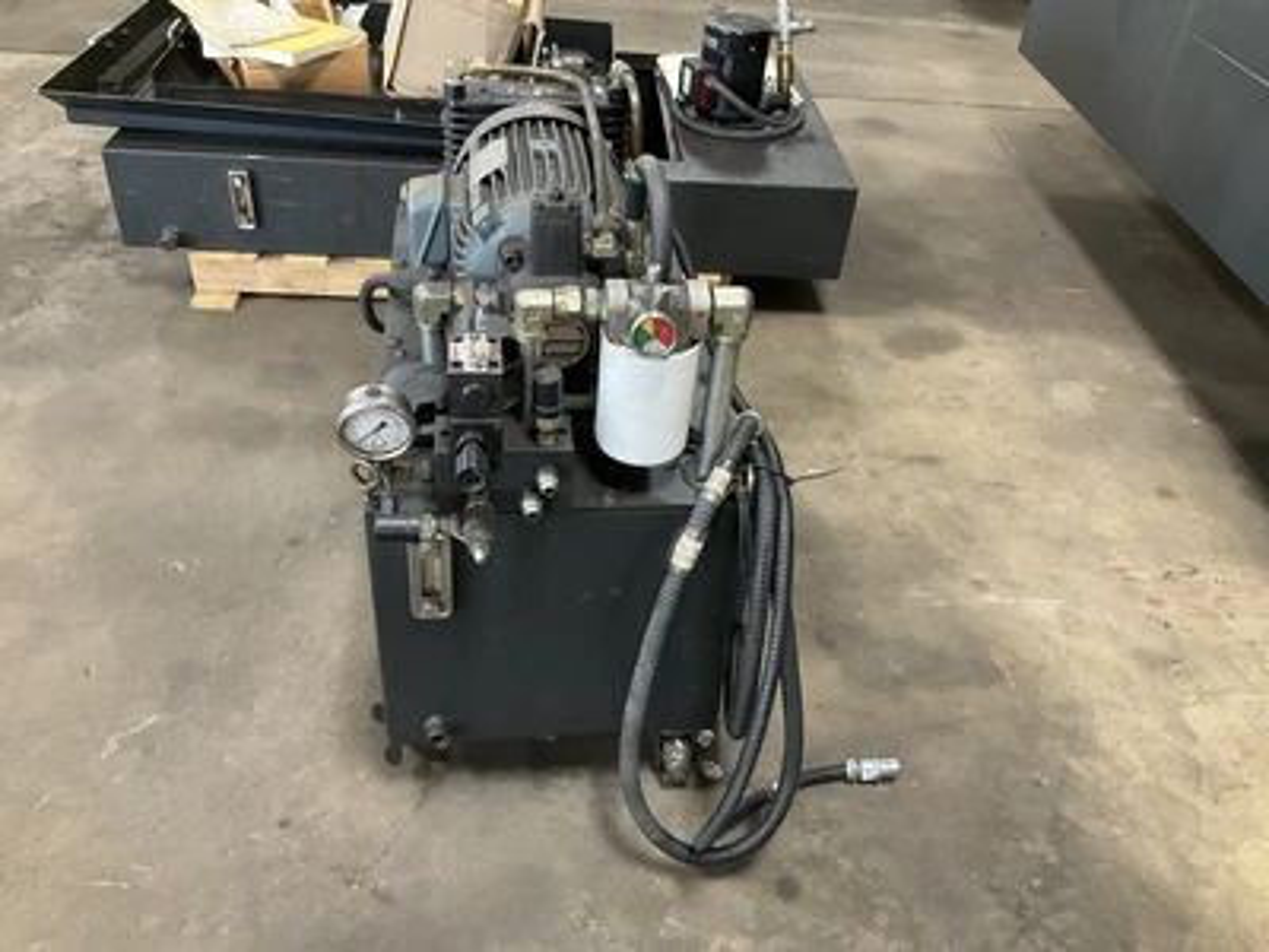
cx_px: 634
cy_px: 476
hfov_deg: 61.7
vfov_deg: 48.2
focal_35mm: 29
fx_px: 1063
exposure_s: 1/30
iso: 250
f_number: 1.8
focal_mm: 3
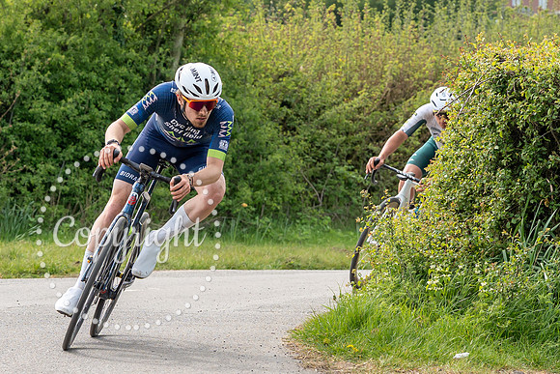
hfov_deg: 10.7
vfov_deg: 7.1
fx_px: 2991
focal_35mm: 192
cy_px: 124
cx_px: 204
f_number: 3.5
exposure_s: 1/1000
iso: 125
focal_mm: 70
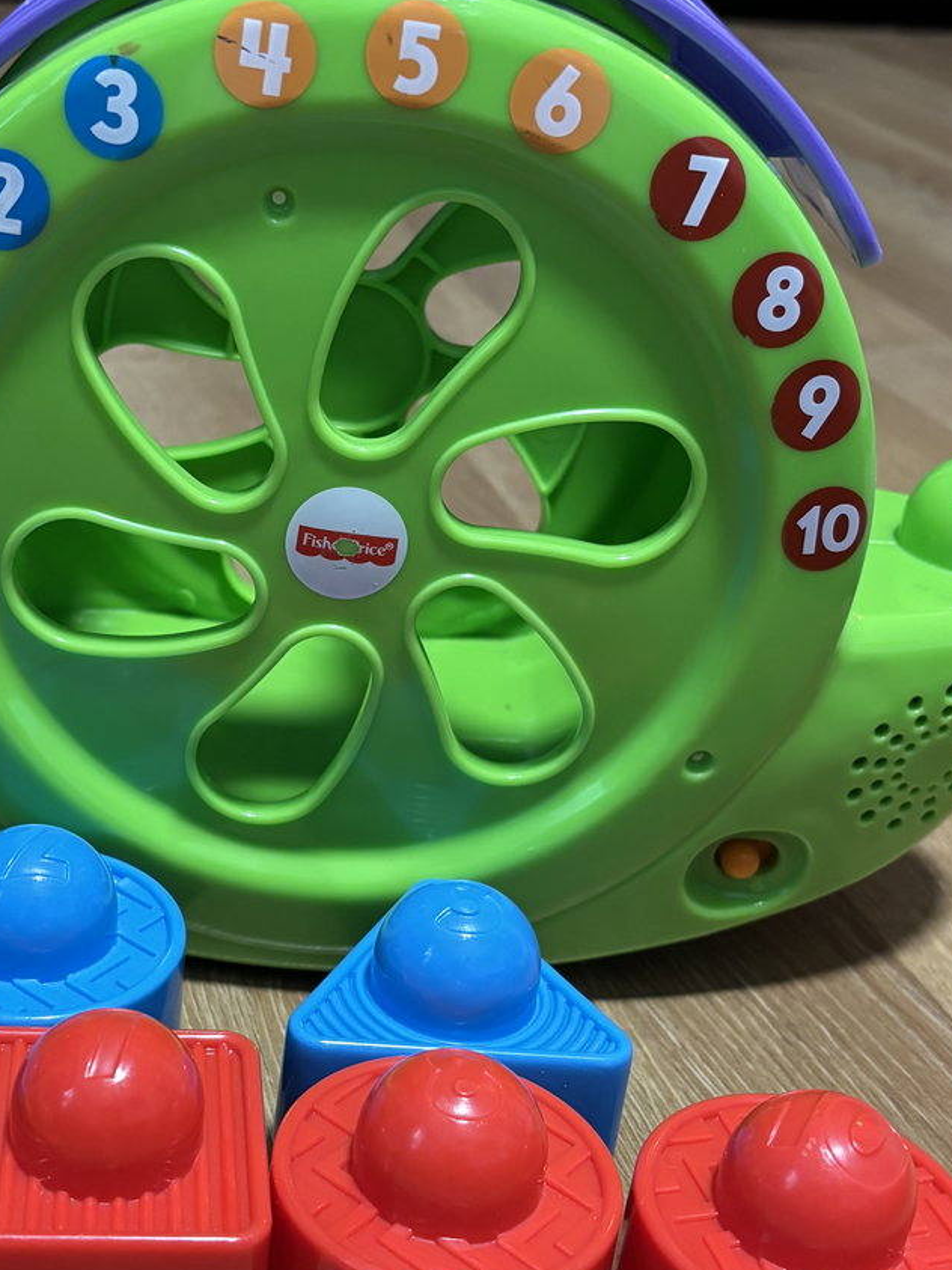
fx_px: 1871
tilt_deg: -28.1
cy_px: 718
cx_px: 340
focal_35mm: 51
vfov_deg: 37.4
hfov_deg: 28.4
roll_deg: -6.6
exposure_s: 1/50
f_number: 1.6
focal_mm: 5.96
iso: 320
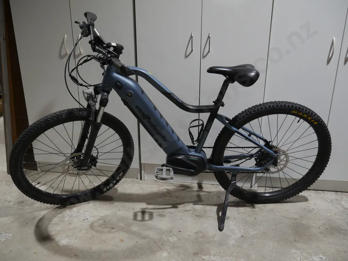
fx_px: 302
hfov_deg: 59.9
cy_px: 130
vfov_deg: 46.8
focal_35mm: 30
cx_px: 174
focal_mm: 15
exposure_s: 1/60
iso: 200
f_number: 3.6
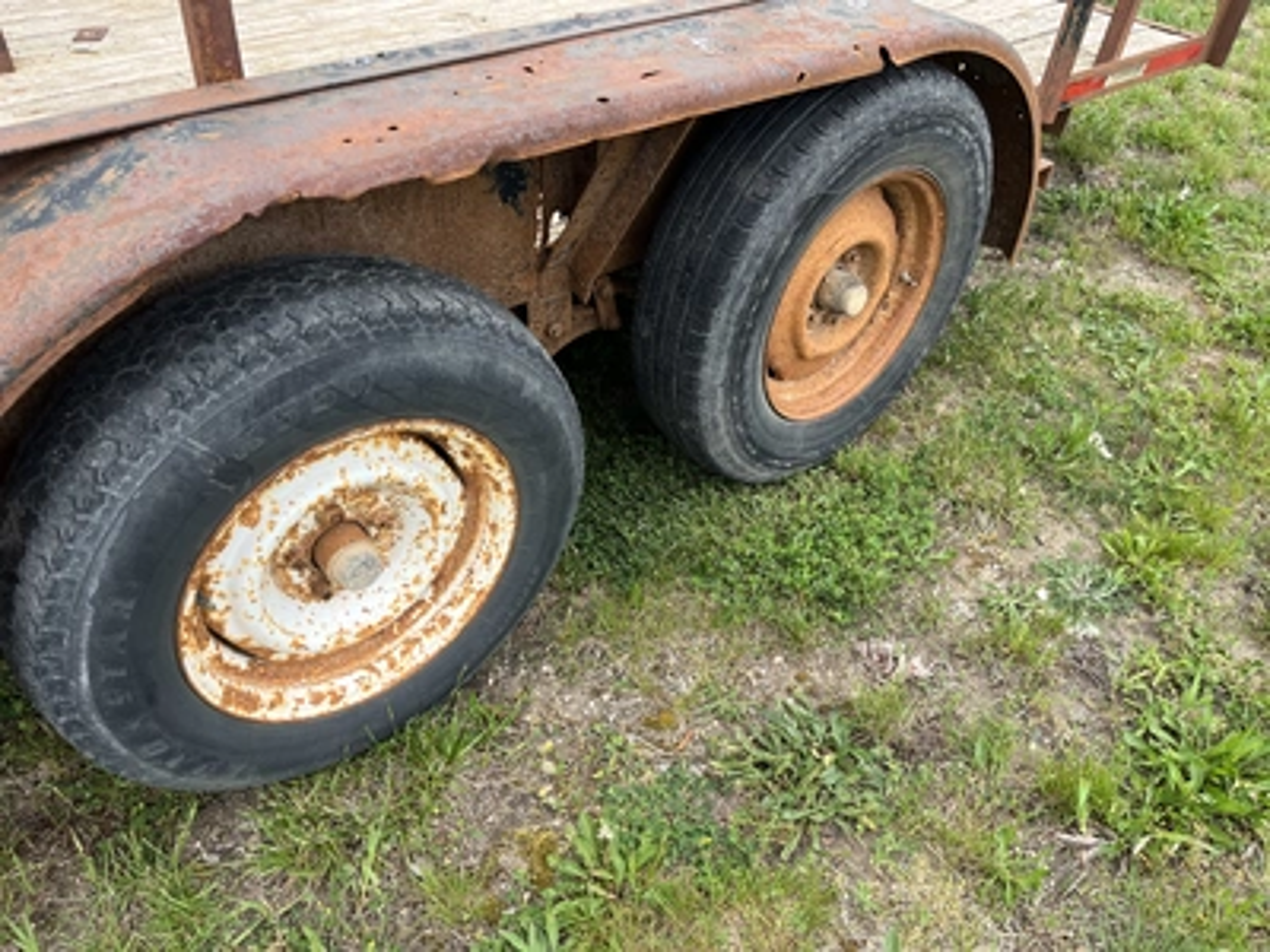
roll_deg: +2.5
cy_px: 476
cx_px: 635
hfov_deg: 67.3
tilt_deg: -43.1
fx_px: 954
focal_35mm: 26
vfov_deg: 53.1
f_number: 1.6
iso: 50
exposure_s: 1/527
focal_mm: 5.1
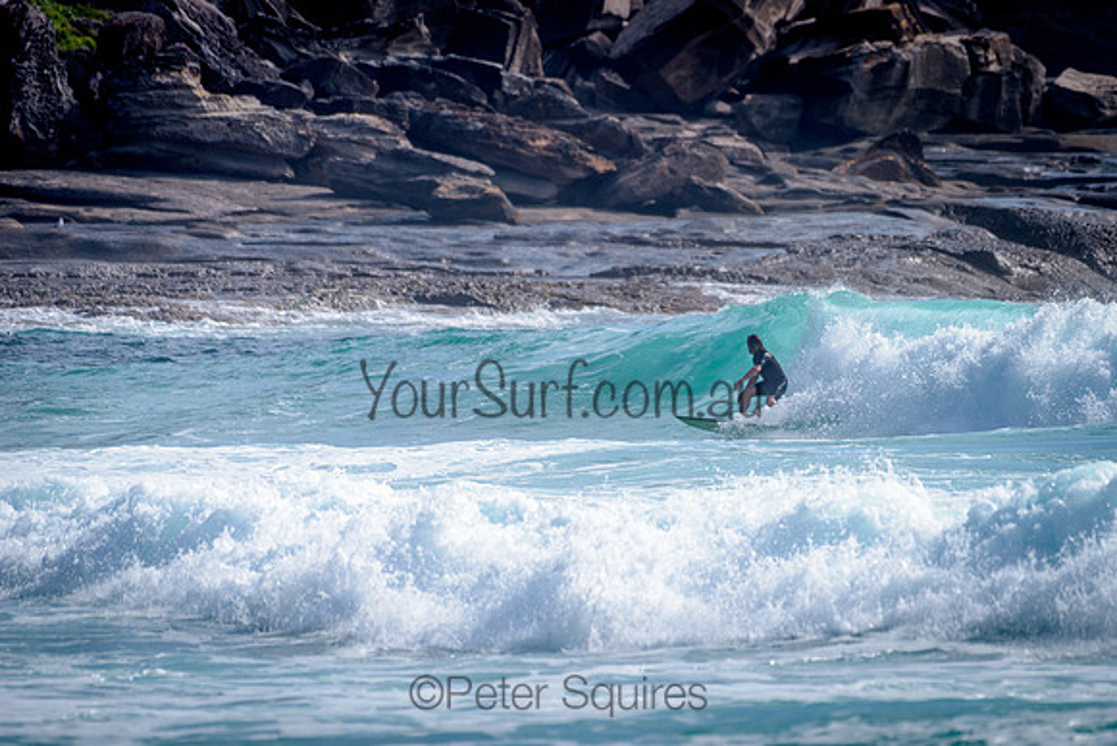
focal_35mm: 613
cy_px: 289
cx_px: 685
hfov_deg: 3.4
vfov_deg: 2.2
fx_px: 19023
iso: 140
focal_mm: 500
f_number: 5.6
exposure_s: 1/2000
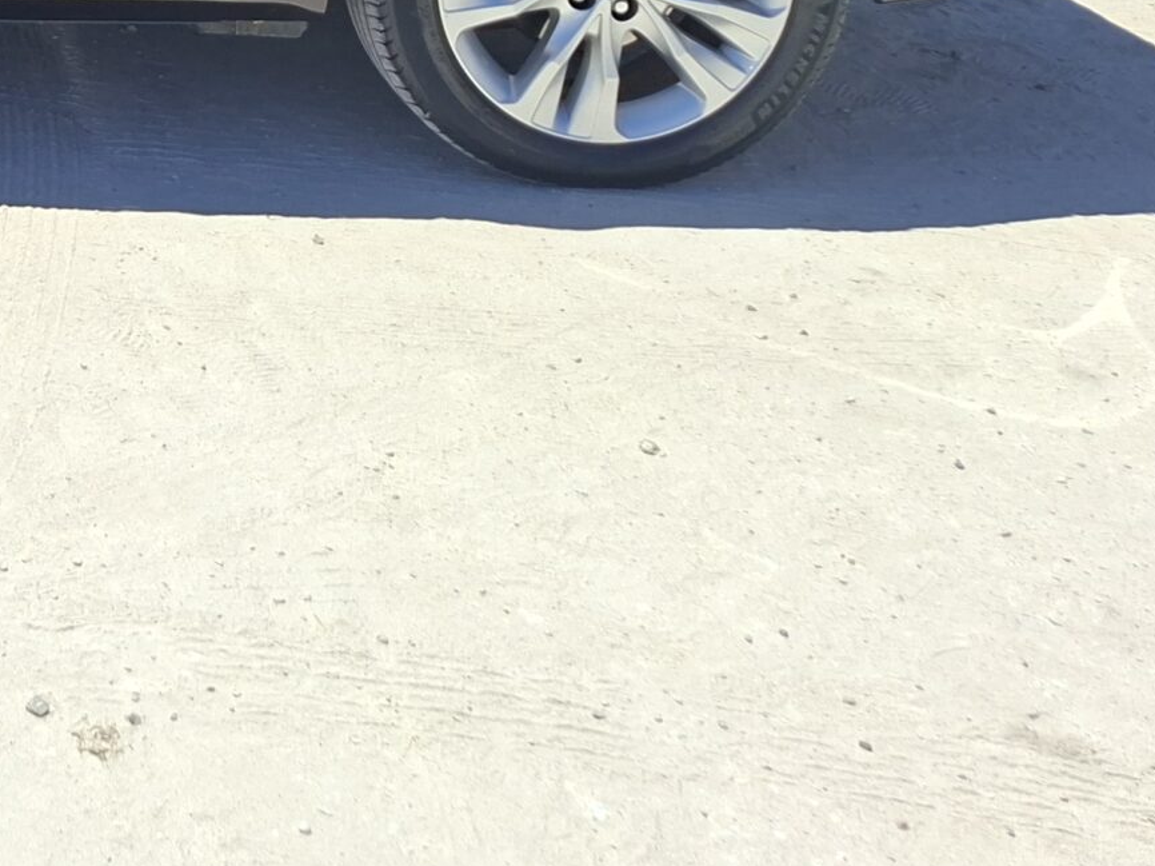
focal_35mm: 68
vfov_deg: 19.5
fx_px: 2268
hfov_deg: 24.9
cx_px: -329
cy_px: -335
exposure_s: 1/2475
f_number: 1.8
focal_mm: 5.54
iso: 50
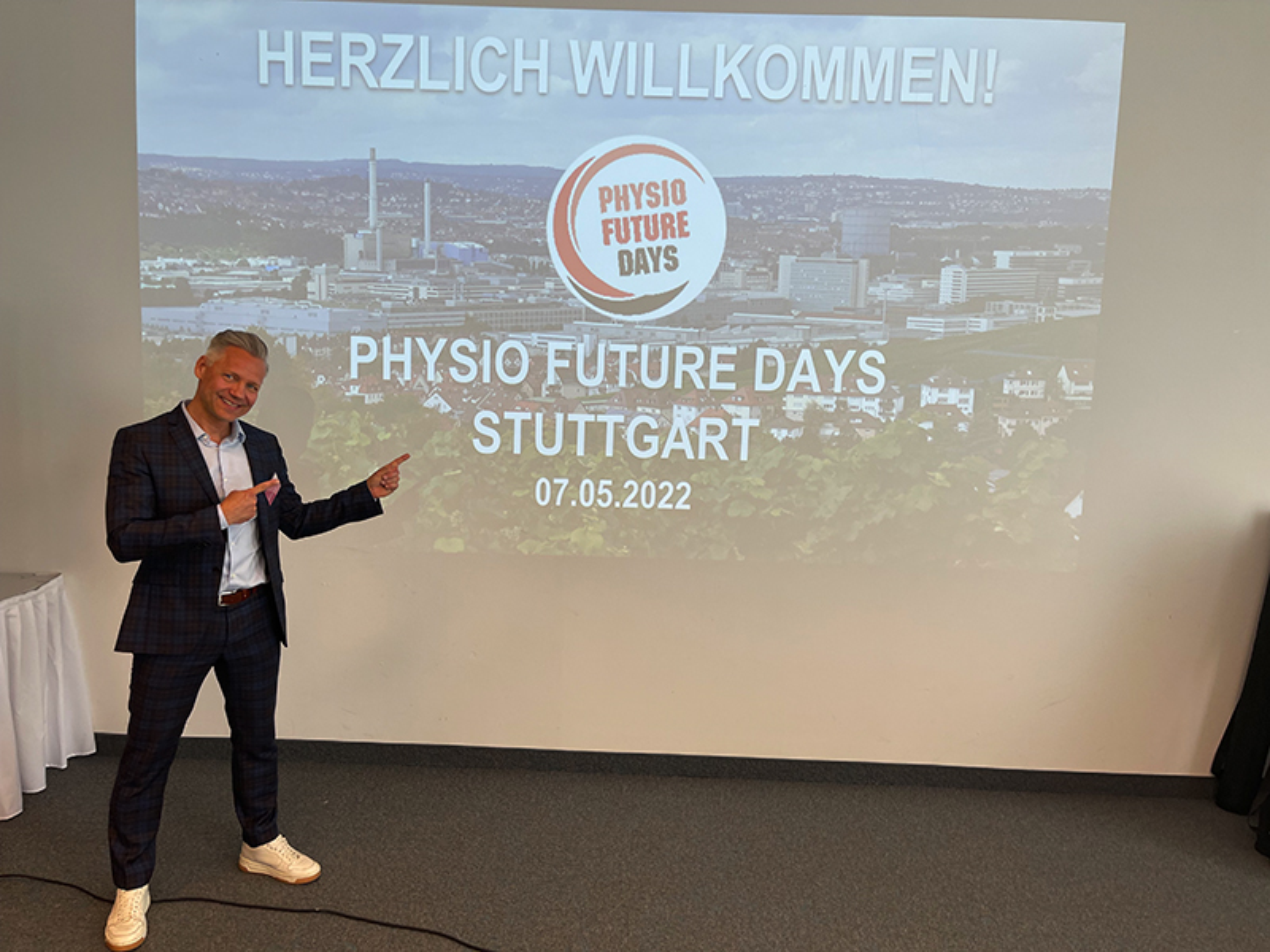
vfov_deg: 53.1
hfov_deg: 67.3
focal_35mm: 26
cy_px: 476
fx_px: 954
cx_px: 635
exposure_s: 1/100
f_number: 1.6
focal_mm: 5.1
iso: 50
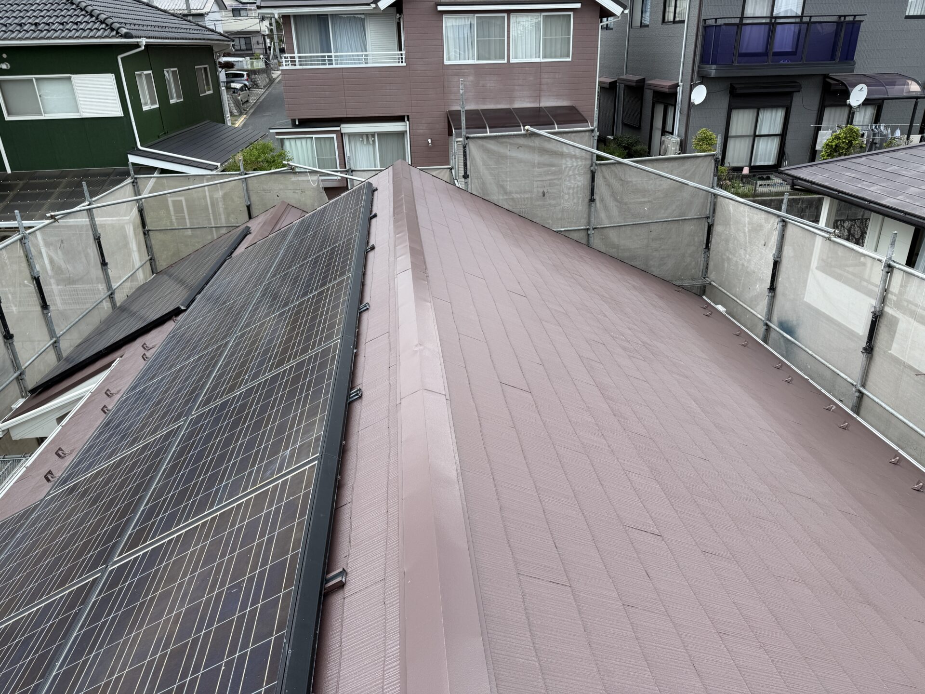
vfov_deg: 56.8
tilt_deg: -24.0
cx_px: 462
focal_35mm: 24
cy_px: 347
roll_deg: +1.5
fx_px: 641
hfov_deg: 71.6
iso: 80
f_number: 1.78
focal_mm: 6.76
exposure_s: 1/1337
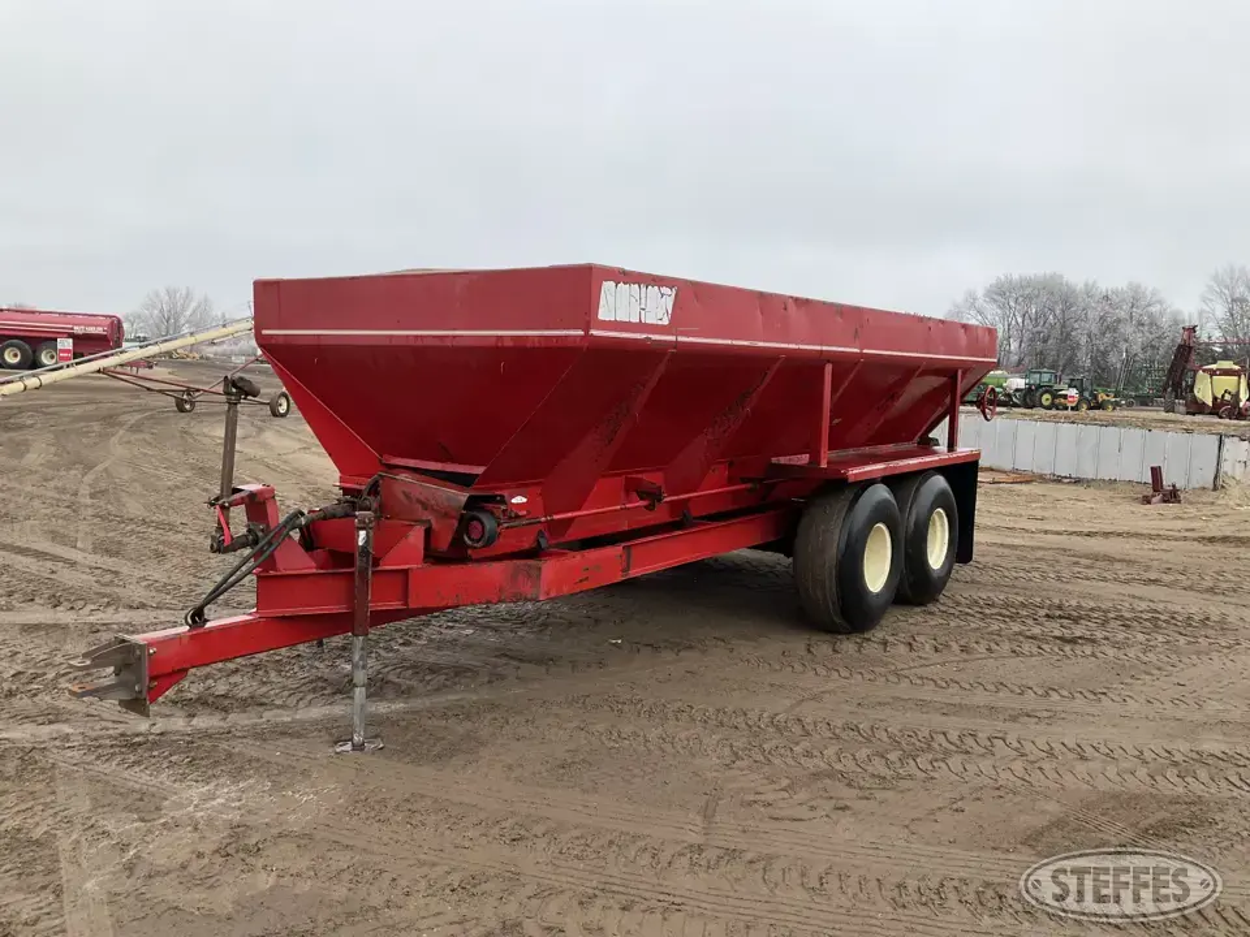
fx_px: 1047
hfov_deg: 61.7
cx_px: 625
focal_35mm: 29
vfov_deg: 48.2
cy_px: 468
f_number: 1.8
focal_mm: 3
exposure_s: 1/962
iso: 25
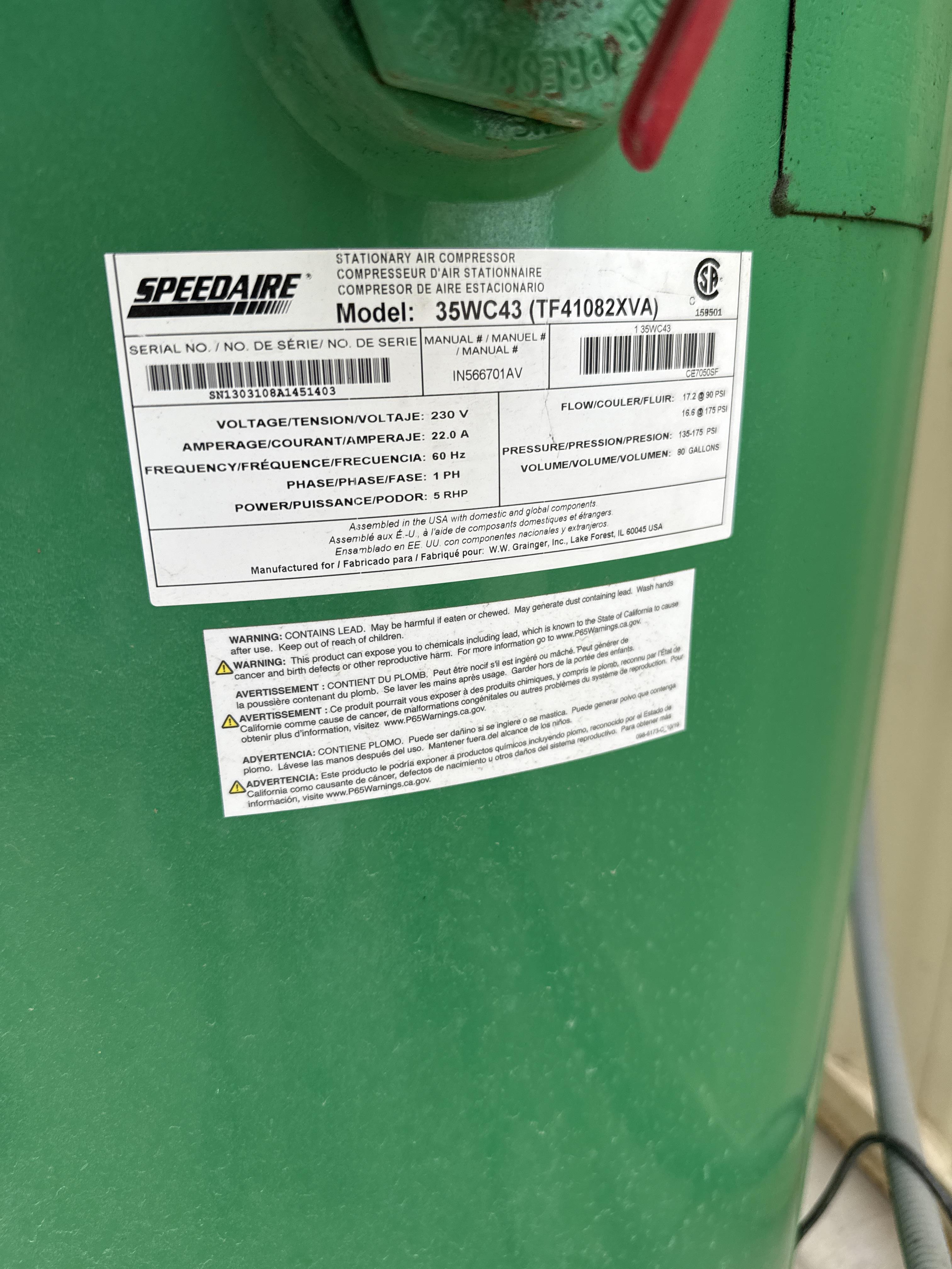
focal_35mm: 24
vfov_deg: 71.6
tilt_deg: -18.1
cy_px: 634
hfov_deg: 56.8
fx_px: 880
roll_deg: +1.2
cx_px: 476
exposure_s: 1/1689
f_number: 1.78
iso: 80
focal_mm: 6.76
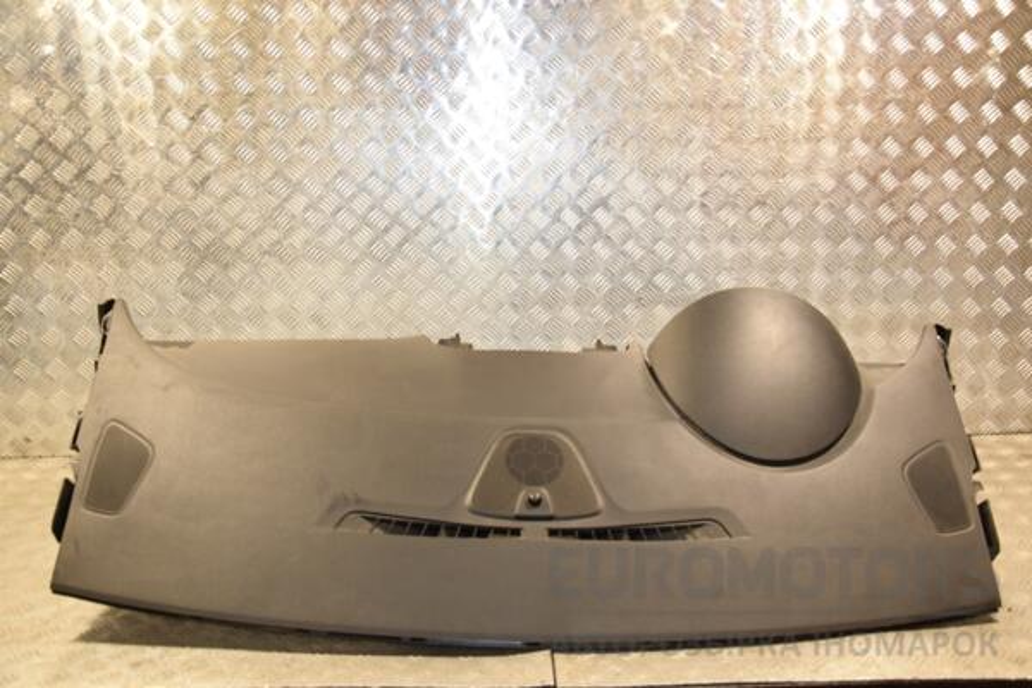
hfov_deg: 53.1
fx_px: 1032
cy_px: 344
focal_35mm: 36
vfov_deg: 36.9
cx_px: 516
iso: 800
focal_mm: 24
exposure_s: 1/100
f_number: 5
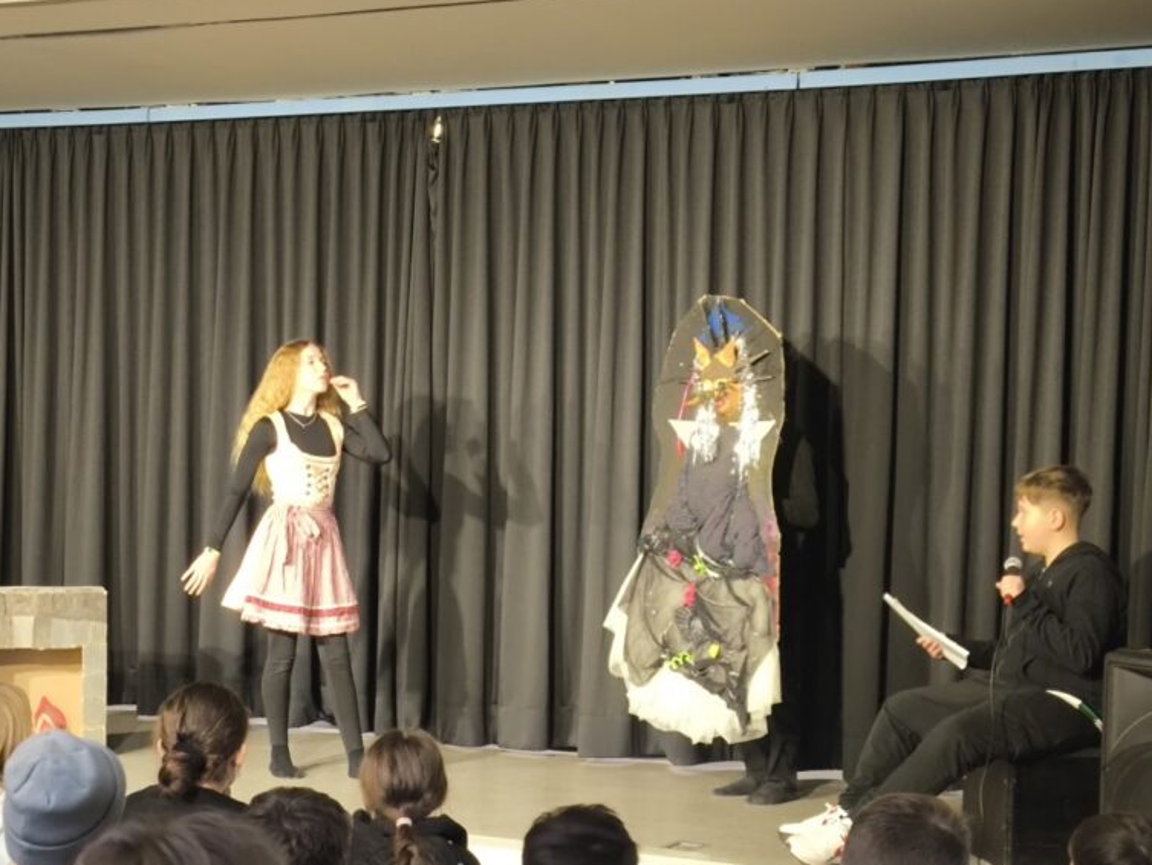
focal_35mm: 68
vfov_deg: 21.6
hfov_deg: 28.5
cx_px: 433
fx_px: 2263
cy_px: 558
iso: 640
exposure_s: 1/33.3
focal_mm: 4.71
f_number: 1.7
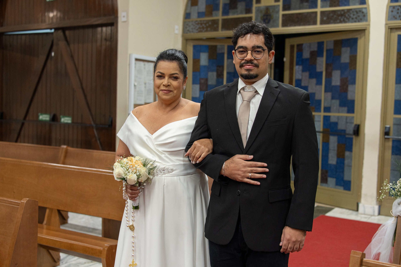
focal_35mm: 40
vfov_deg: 33.0
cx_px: 200
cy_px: 134
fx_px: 451
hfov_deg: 47.9
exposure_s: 1/160
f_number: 2
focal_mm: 27
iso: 800
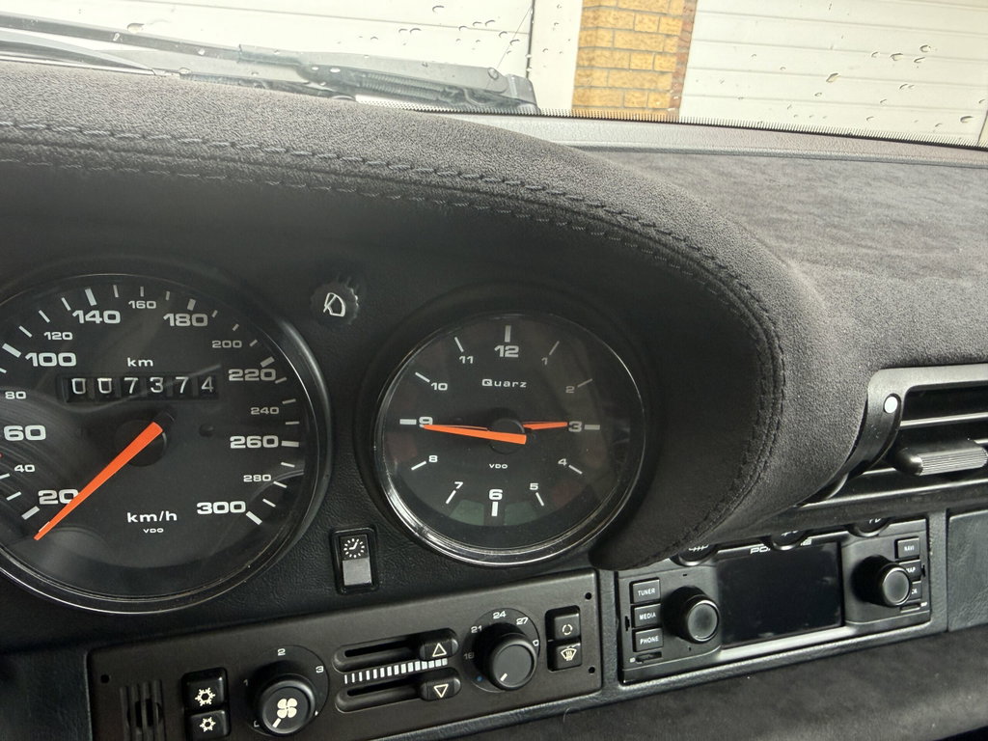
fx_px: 685
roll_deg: -3.0
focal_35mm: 24
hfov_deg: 71.6
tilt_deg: -22.6
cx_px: 494
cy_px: 370
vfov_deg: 56.8
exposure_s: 1/99
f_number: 2.2
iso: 160
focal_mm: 2.22
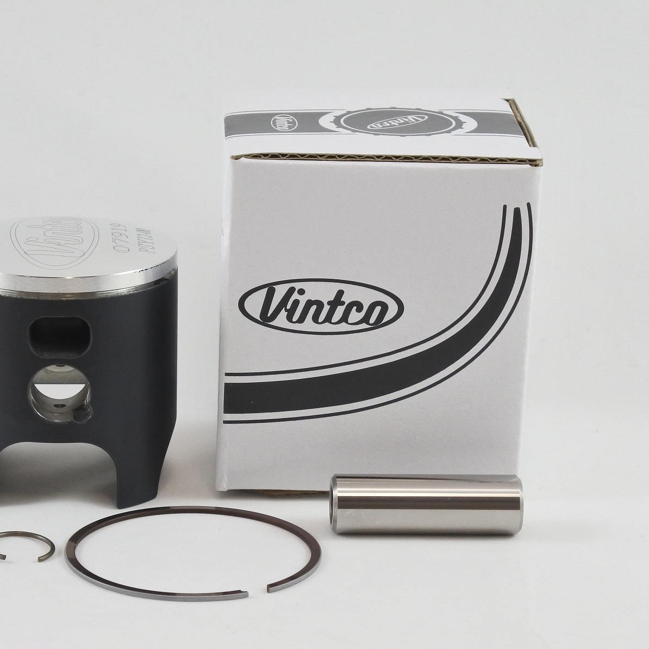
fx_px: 1803
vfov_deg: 20.4
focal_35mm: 85
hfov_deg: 20.3
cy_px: 323
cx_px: 201
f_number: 5.3
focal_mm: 24.8
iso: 500
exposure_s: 1/125
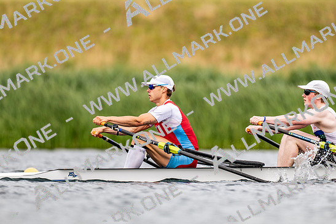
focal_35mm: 954
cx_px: 158
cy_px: 117
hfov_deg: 2.2
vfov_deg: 1.4
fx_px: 8906
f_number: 4
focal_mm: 600
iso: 320
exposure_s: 1/2500
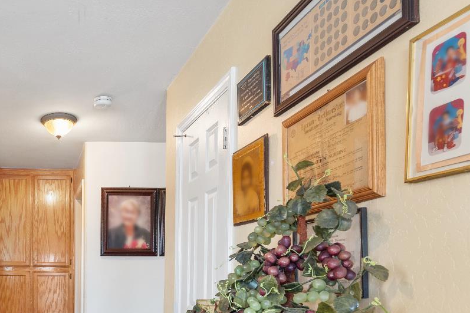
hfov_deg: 52.2
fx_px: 418
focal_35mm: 32
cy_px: 282
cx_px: 53
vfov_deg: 38.3
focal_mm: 17
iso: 400
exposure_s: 1
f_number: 5.6
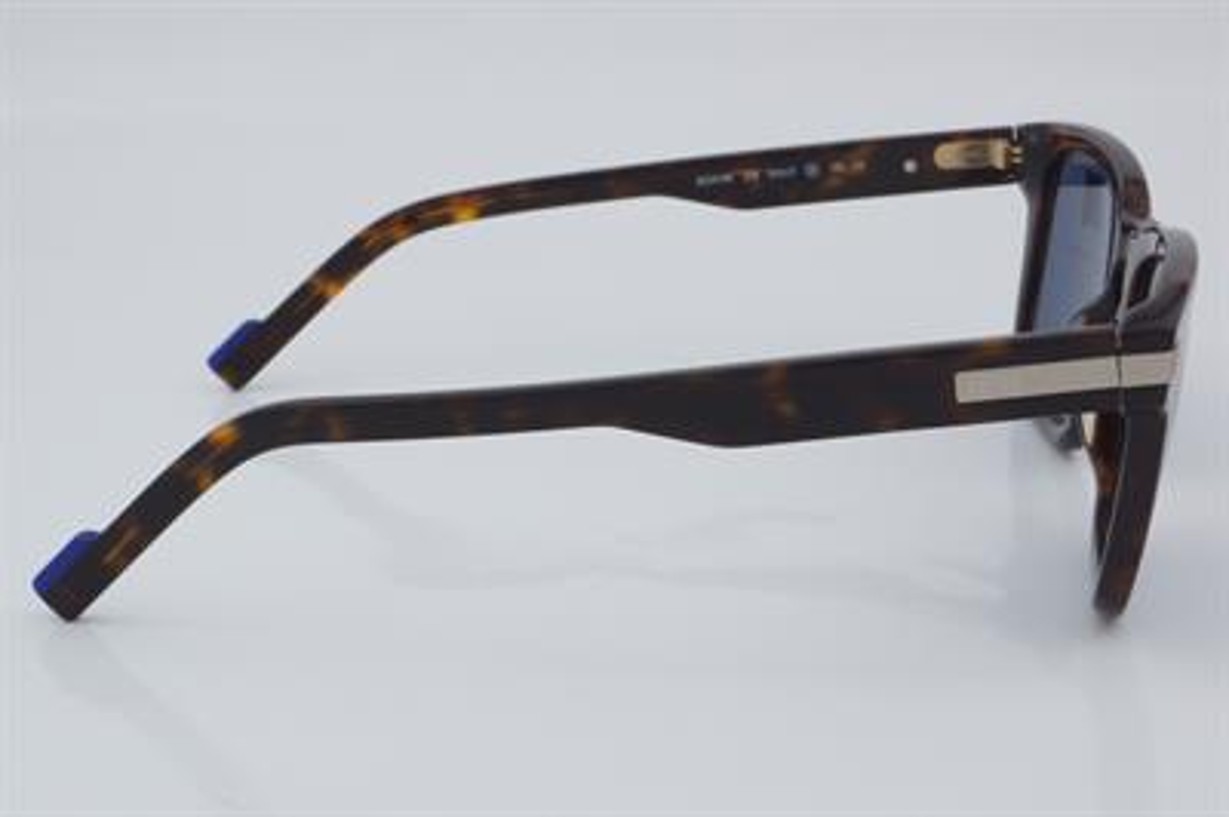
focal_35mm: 75
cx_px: 614
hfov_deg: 27.0
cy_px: 408
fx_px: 2558
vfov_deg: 18.2
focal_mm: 50
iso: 100
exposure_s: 1/4
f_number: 32
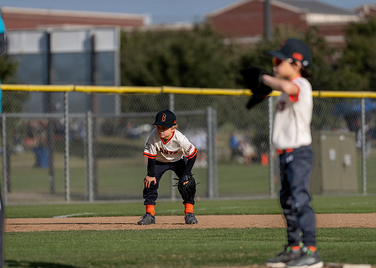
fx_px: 3435
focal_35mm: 322
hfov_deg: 6.3
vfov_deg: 4.5
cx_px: 174
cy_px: 144
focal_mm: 200
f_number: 2.8
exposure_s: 1/2500
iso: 100
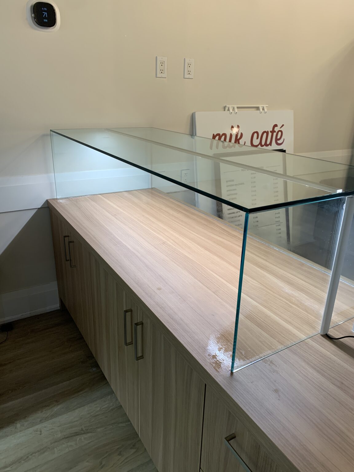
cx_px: 177
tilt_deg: -21.4
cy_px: 236
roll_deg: -0.6
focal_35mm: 26
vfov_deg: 67.3
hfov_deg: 53.1
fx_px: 355
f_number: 1.8
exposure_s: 1/60
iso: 64
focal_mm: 4.25
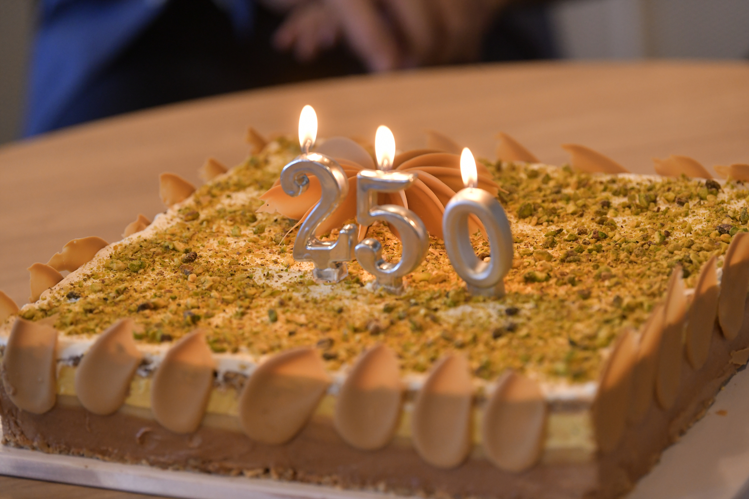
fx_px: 3120
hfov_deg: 13.7
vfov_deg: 9.1
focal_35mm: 150
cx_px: 374
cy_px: 250
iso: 2500
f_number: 3.5
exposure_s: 1/320
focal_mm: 150
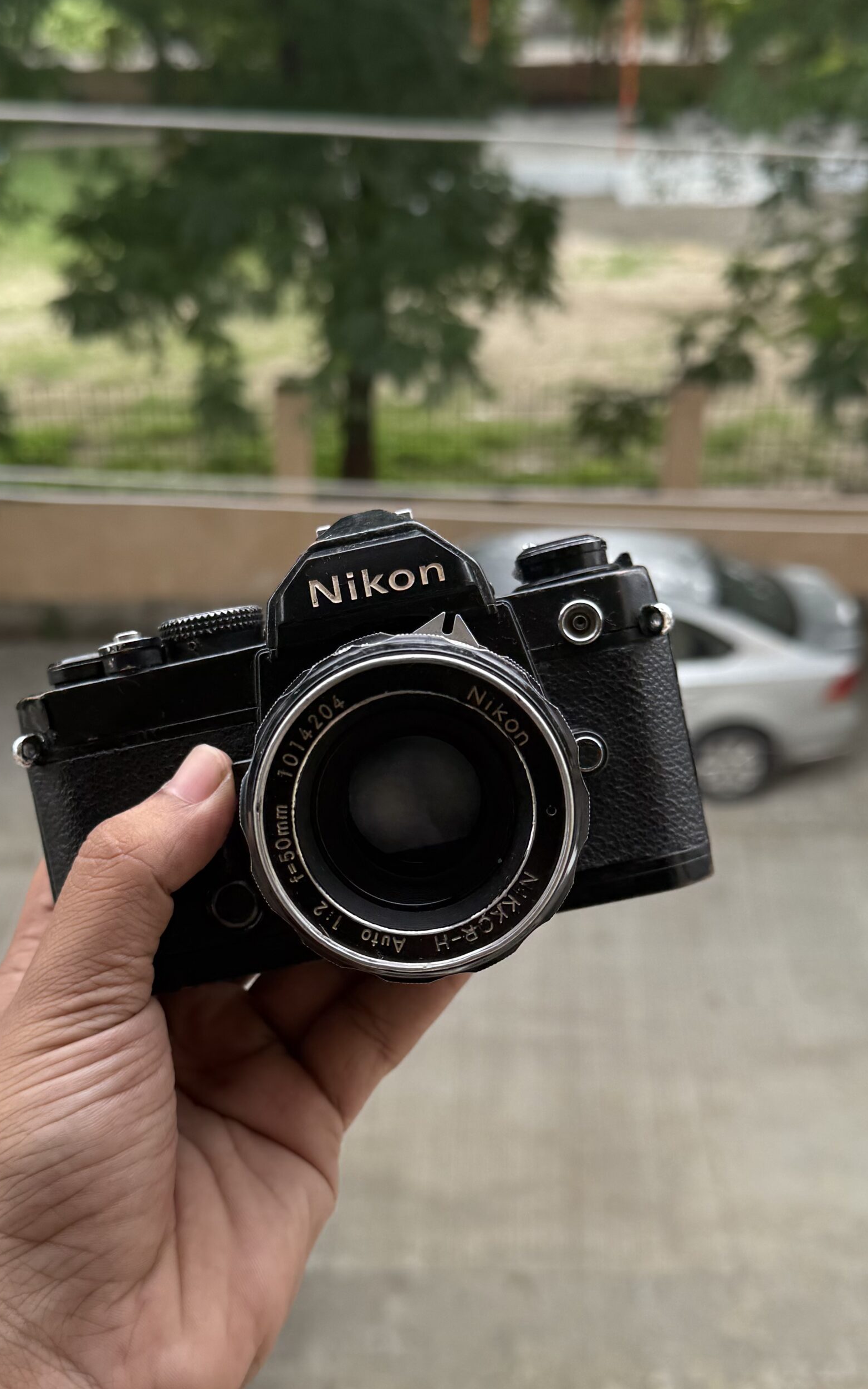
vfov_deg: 70.4
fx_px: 984
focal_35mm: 26
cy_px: 689
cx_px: 391
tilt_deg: -28.6
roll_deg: -1.1
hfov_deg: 47.5
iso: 80
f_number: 1.78
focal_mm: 6.76
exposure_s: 1/559
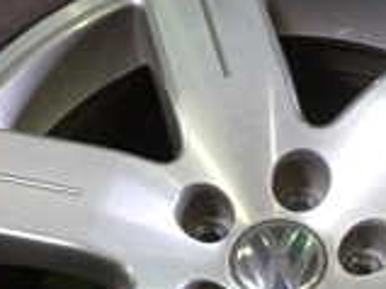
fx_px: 1259
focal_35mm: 113
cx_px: 311
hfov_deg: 17.3
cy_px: 325
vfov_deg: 12.8
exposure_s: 1/30
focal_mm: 5.4
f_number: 2.3
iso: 250
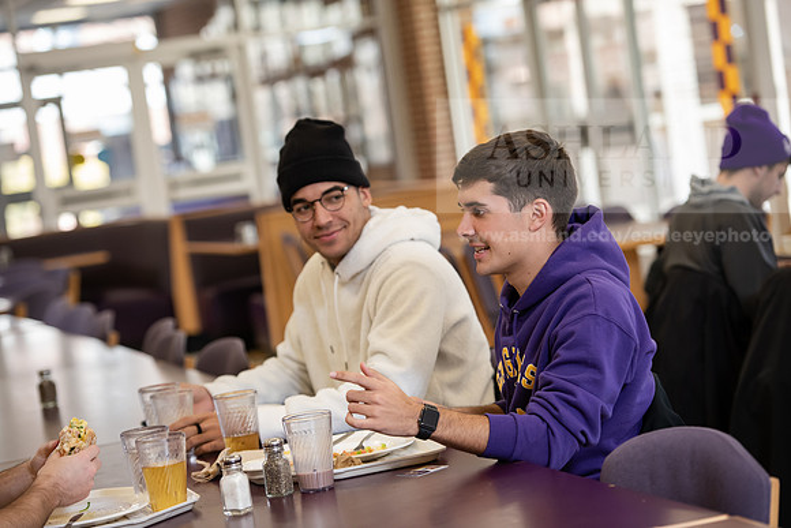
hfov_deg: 18.3
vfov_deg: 12.2
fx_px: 2461
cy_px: 264
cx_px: 396
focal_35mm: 112
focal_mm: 112
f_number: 3.5
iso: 1000
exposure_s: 1/200
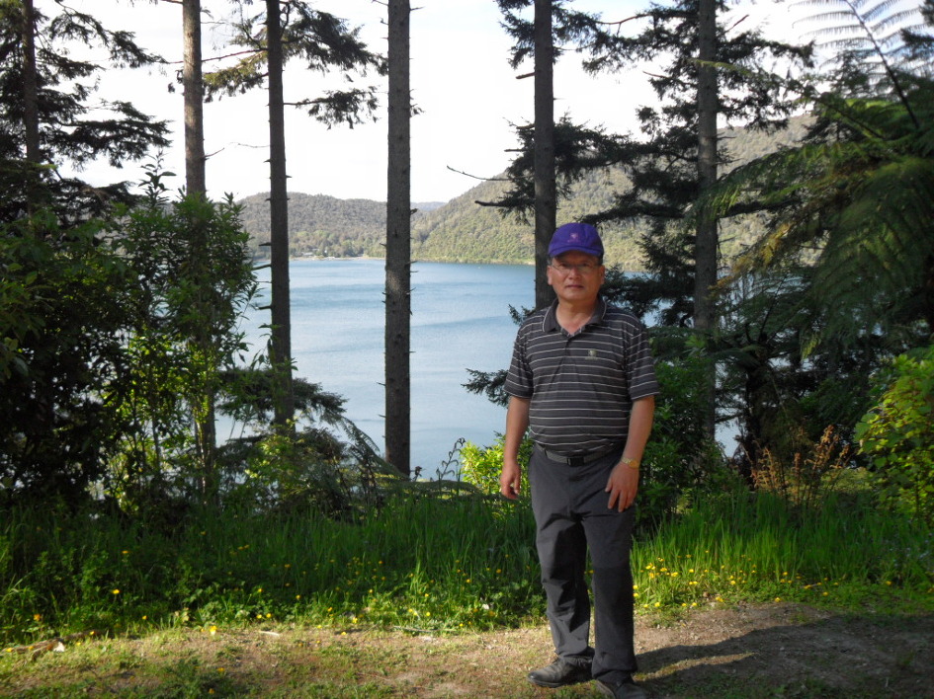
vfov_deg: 40.7
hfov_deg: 52.6
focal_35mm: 35
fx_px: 944
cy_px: 350
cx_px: 467
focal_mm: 6.2
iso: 100
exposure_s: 1/60
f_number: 8.9
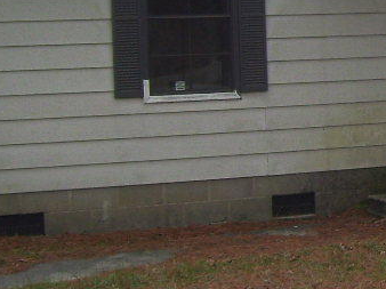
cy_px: 54
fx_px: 1426
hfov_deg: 14.9
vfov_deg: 11.5
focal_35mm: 128
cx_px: 460
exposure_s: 1/125
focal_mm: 6
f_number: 2.7
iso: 80
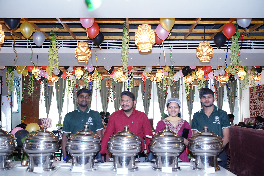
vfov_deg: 37.9
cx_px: 132
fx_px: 257
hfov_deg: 54.4
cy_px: 88
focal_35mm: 35
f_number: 4
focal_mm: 35
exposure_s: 1/125
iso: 2500
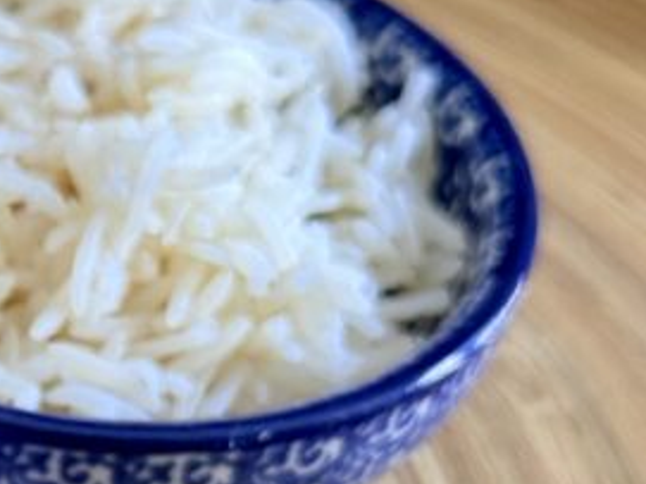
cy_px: 474
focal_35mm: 136
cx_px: -267
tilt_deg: -43.7
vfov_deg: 10.8
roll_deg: -3.3
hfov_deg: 13.8
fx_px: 2537
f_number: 1.78
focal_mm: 6.76
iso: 200
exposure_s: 1/70
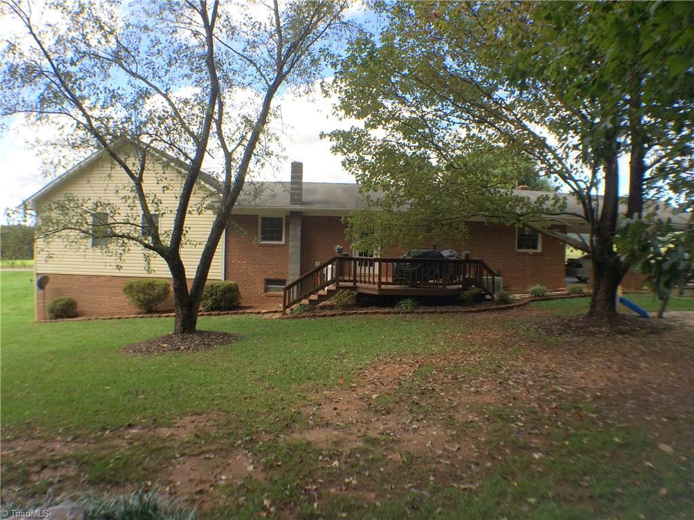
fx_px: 601
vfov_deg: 46.8
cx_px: 347
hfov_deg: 60.0
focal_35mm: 30
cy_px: 260
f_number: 2.2
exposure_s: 1/789
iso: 32
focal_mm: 4.12
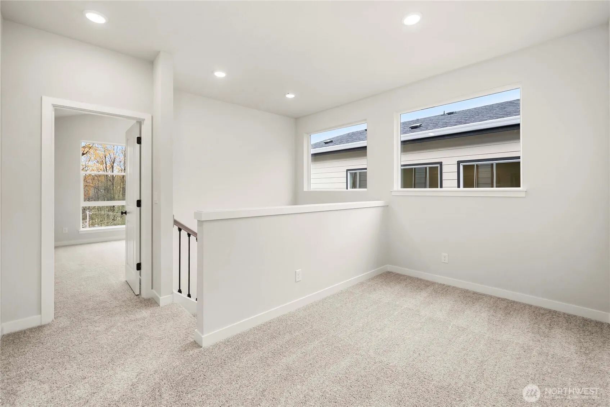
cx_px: 305
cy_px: 204
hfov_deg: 104.2
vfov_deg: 81.3
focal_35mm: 14
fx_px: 237
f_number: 7.1
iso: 80
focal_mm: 14
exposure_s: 1/100
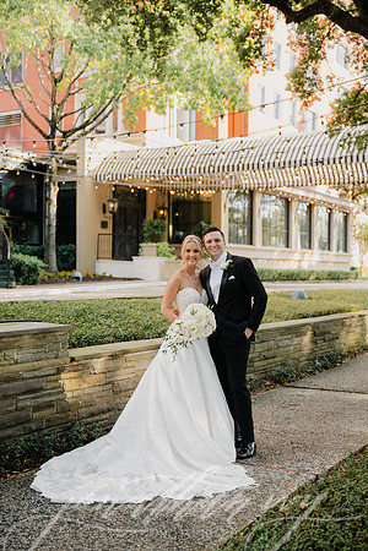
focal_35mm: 46
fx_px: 705
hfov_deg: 29.2
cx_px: 184
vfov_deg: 42.7
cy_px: 276
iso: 2500
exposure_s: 1/4000
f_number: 2.8
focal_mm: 46
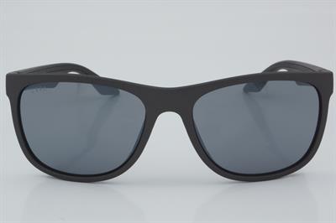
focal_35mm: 82
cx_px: 168
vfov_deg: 16.5
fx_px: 769
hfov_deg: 24.6
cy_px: 112
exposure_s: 1/4
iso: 100
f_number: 32
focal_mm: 55
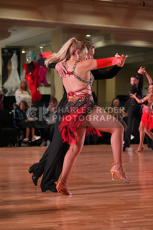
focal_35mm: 86
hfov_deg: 15.9
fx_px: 548
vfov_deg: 23.6
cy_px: 115
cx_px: 76
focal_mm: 86
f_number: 4
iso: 2000
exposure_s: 1/500
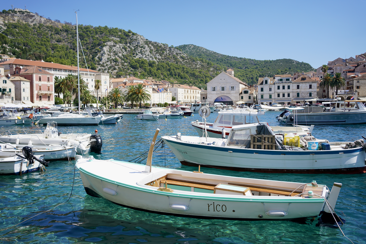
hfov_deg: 54.4
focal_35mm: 35
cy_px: 122
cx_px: 183
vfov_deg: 37.9
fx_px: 356
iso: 200
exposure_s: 1/2500
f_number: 3.2
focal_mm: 35
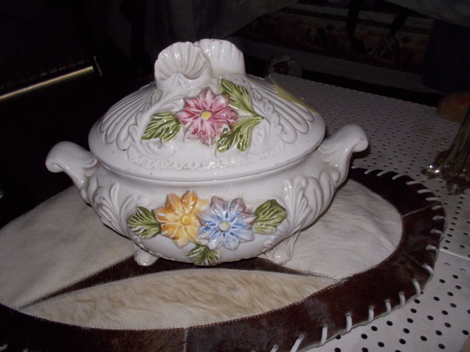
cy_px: 176
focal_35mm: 29
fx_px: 394
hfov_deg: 61.7
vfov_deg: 48.2
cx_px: 235
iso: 200
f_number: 3.3
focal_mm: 4.1
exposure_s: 1/30
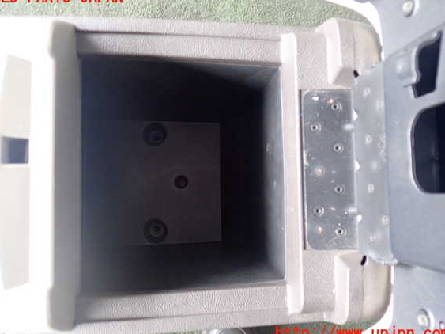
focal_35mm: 32
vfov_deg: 44.1
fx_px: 411
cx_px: 217
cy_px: 165
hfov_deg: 56.8
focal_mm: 5.4
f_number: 2.3
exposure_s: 1/30
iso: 640
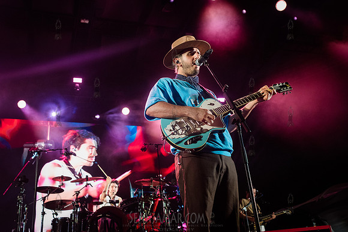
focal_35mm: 39
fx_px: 381
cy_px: 117
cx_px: 161
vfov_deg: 33.9
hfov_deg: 49.0
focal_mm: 35
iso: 4000
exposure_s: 1/1250
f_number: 5
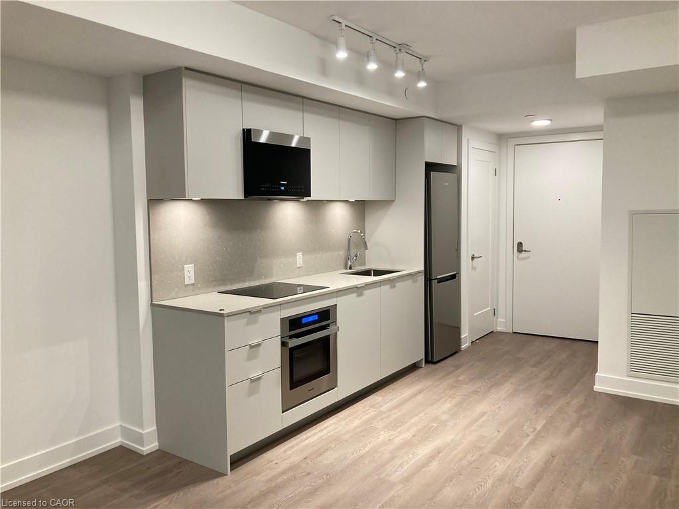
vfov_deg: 49.7
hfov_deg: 63.4
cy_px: 254
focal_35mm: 28
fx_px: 549
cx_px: 340
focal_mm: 3.99
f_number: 1.8
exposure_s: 1/60
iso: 125
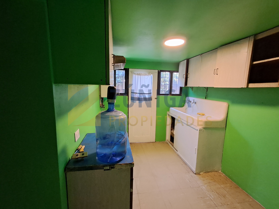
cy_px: 104
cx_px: 140
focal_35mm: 16
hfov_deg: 94.5
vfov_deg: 78.1
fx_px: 129
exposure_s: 1/50
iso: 250
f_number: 2.2
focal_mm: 1.64
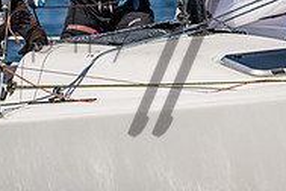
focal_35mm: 736
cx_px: 62
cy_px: -74
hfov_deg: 2.8
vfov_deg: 1.9
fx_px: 5847
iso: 400
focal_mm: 240
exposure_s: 1/8000
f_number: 5
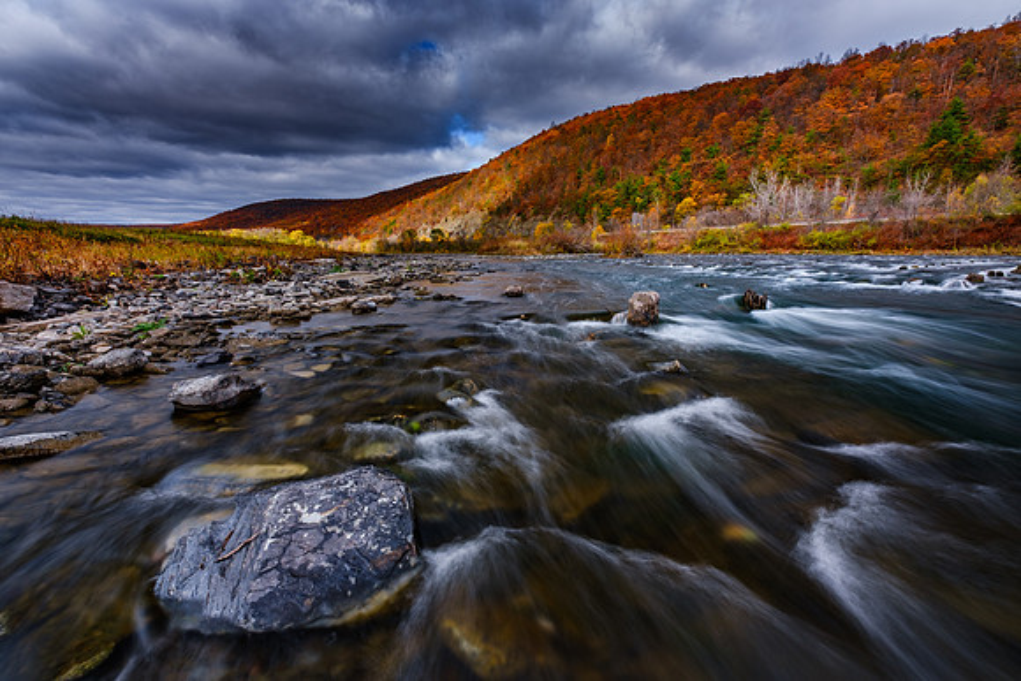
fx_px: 436
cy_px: 341
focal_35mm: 15
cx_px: 503
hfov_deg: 98.9
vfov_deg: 75.9
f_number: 8
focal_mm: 10
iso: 160
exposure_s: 1
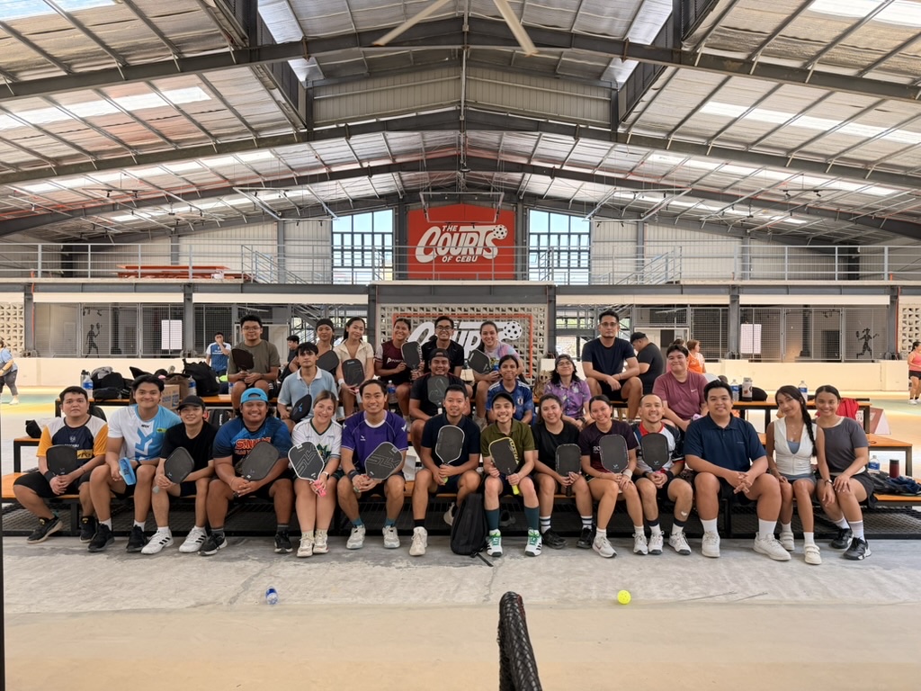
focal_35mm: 24
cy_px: 346
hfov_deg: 71.6
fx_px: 639
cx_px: 460
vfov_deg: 56.8
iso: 80
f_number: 1.78
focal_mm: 6.76
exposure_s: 1/173
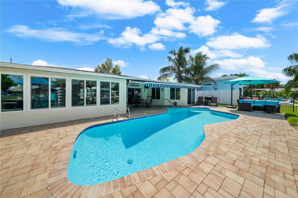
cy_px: 99
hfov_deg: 112.6
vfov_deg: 90.0
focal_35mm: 12
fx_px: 99
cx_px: 149
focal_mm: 12
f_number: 8
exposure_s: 1/200
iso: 100
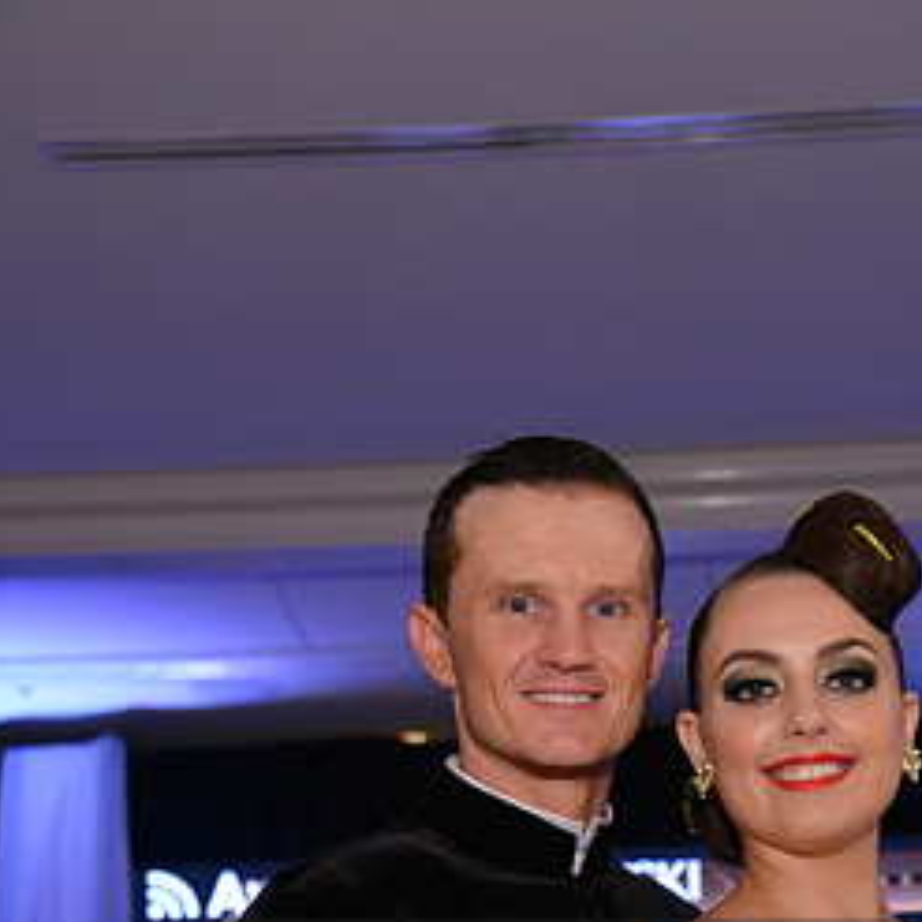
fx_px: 2893
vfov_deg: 17.4
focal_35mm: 96
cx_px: 700
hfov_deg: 18.0
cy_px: 1045
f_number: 5
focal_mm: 48
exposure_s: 1/250
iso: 1000
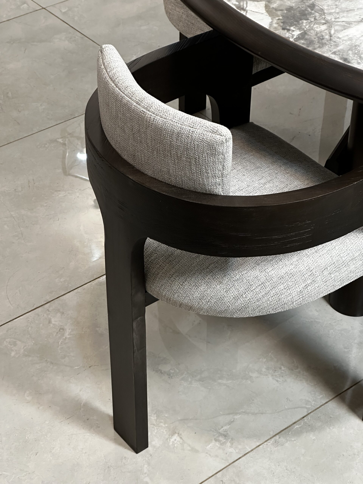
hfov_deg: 19.1
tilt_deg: -38.8
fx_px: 1077
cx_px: 182
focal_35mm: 77
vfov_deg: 25.3
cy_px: 242
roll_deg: -0.5
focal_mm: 9
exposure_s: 1/50
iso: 200
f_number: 2.8
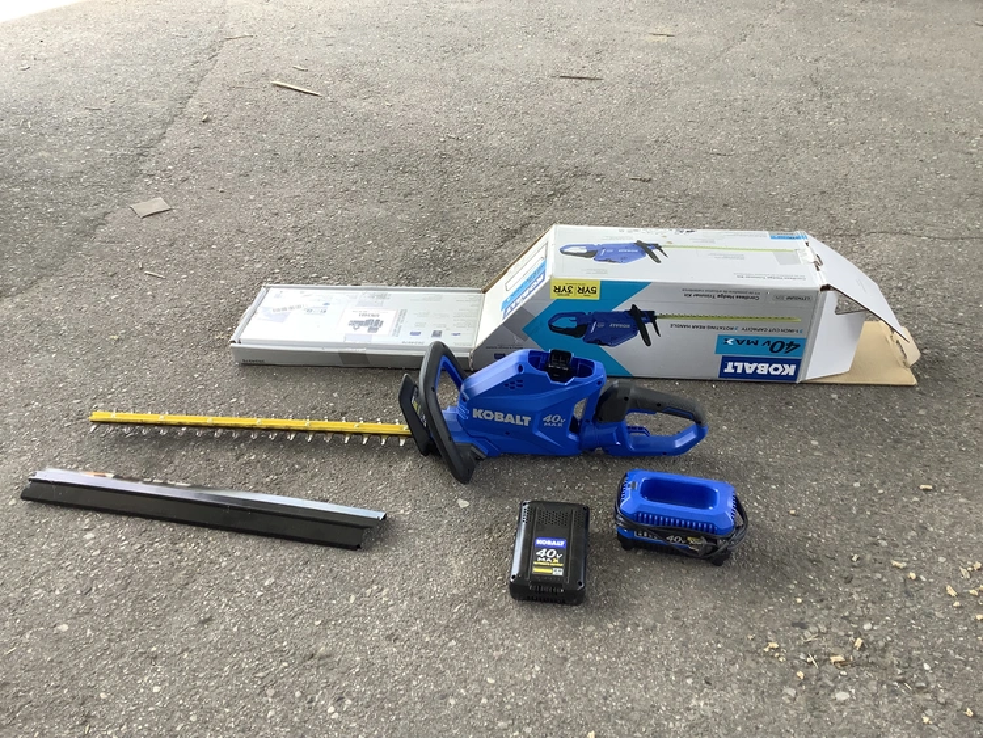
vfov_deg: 45.5
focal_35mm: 31
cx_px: 492
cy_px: 369
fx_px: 881
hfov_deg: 58.3
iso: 32
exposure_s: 1/120
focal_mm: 3.3
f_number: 2.4
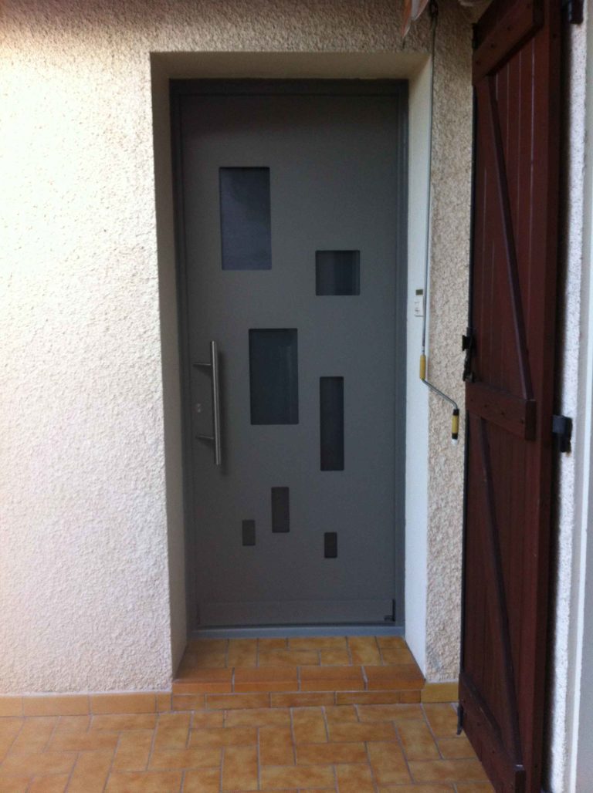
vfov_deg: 52.7
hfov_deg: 40.6
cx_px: 296
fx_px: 801
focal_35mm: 35
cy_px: 396
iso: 125
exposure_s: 1/120
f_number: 2.8
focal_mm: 3.85
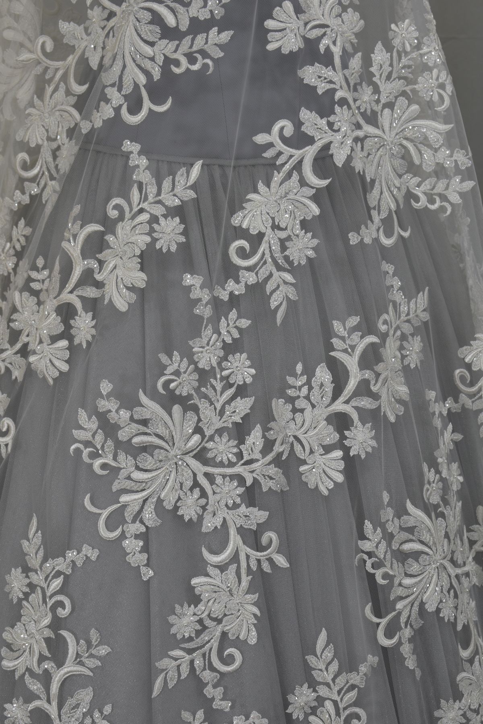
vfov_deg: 37.9
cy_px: 362
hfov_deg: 25.8
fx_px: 1056
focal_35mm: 52
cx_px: 242
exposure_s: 1/30
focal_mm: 35
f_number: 5
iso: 100
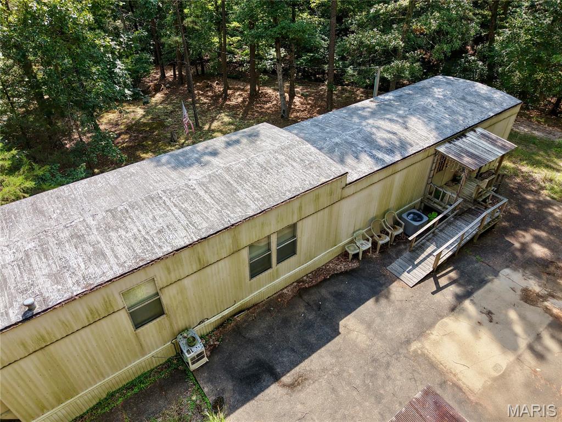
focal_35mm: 24
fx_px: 390
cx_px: 281
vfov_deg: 56.8
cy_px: 211
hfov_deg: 71.6
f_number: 1.8
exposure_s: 1/800
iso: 100
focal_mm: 8.67
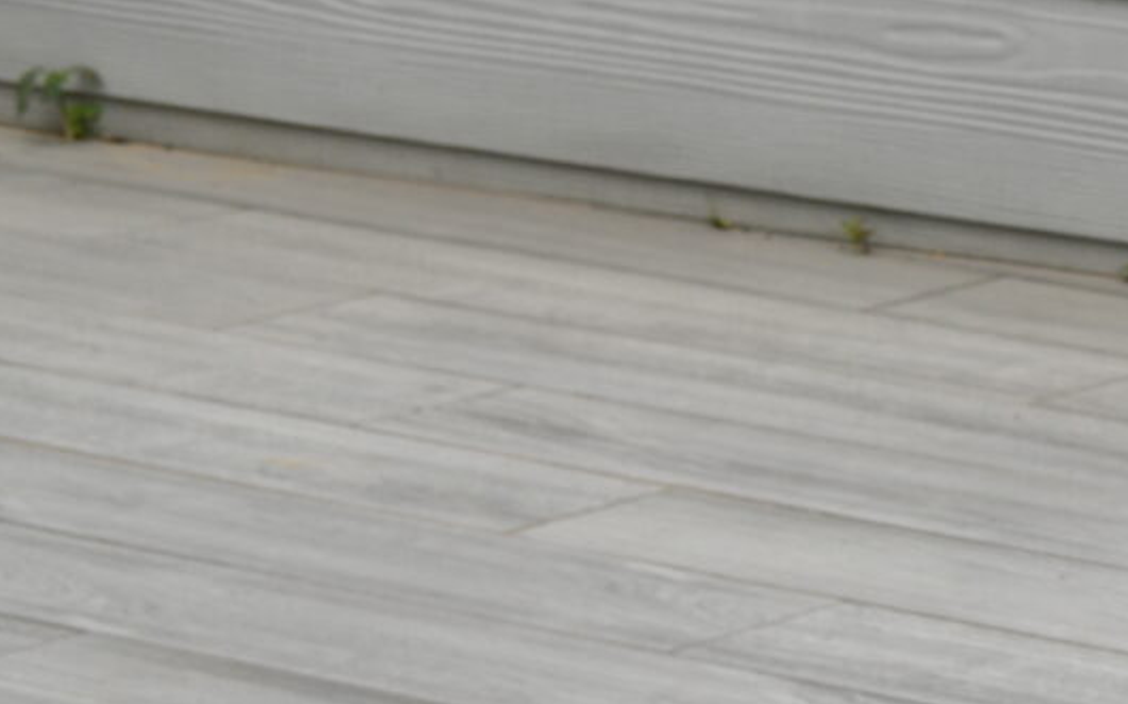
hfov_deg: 7.9
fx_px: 7561
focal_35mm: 246
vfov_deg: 5.3
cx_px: 2682
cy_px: 890
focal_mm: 50
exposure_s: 1/160
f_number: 10
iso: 100
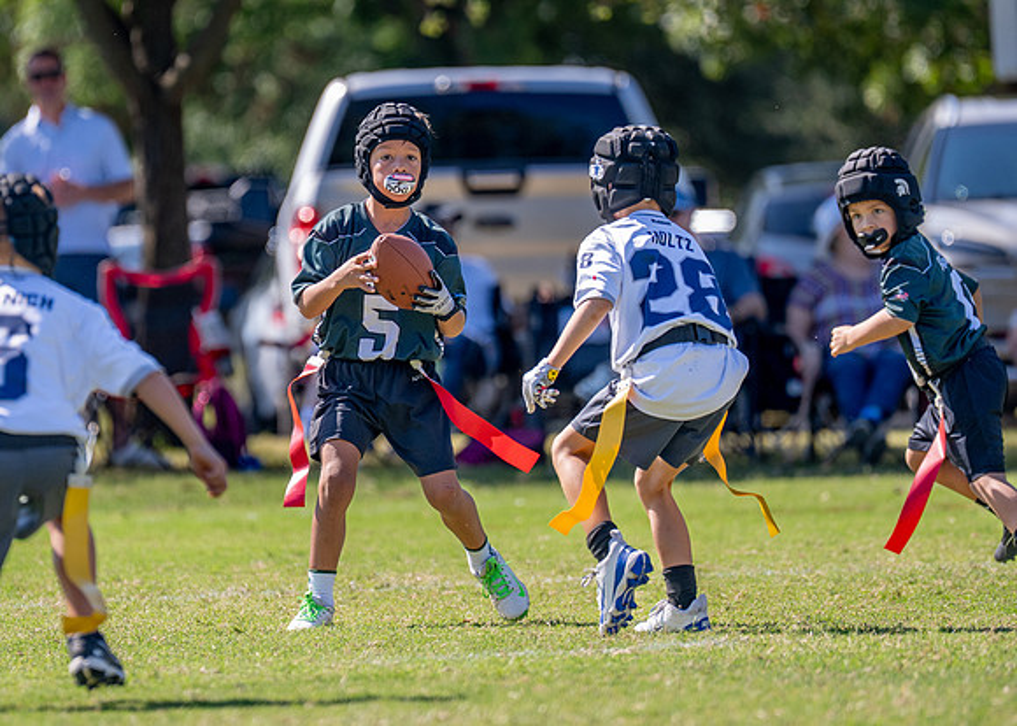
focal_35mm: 384
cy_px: 299
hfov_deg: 5.3
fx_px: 11079
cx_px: 384
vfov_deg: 3.8
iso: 200
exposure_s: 1/2000
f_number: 2.8
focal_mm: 200
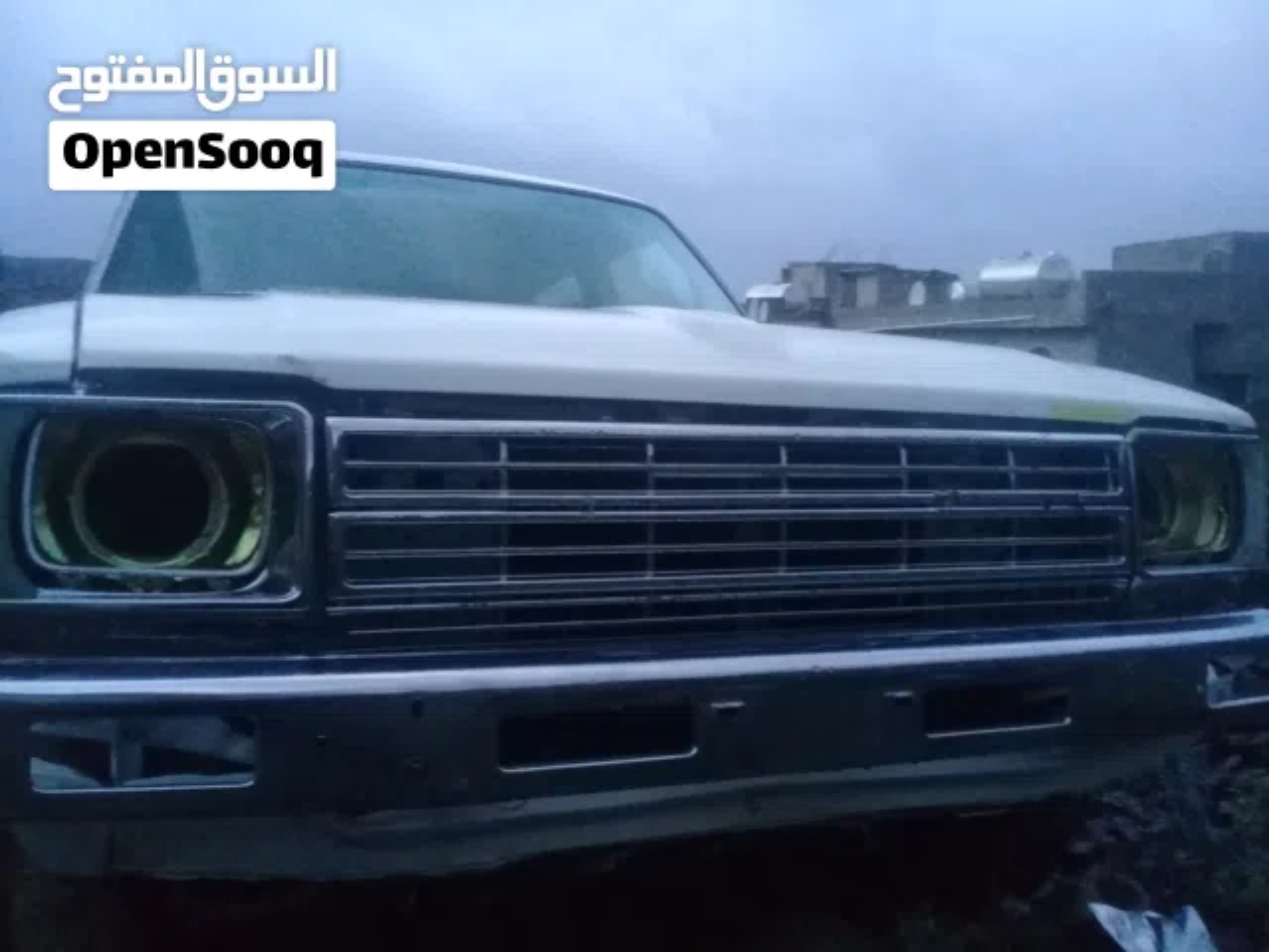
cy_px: 476
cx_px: 634
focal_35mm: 31
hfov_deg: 58.4
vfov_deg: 45.4
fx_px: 1136
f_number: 2.2
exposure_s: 1/17
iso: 500
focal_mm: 3.3
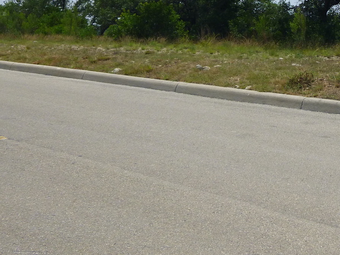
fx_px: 589
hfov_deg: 29.8
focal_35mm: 60
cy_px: 32
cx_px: 348
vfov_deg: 23.8
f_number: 9
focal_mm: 4.5
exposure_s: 1/250
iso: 100
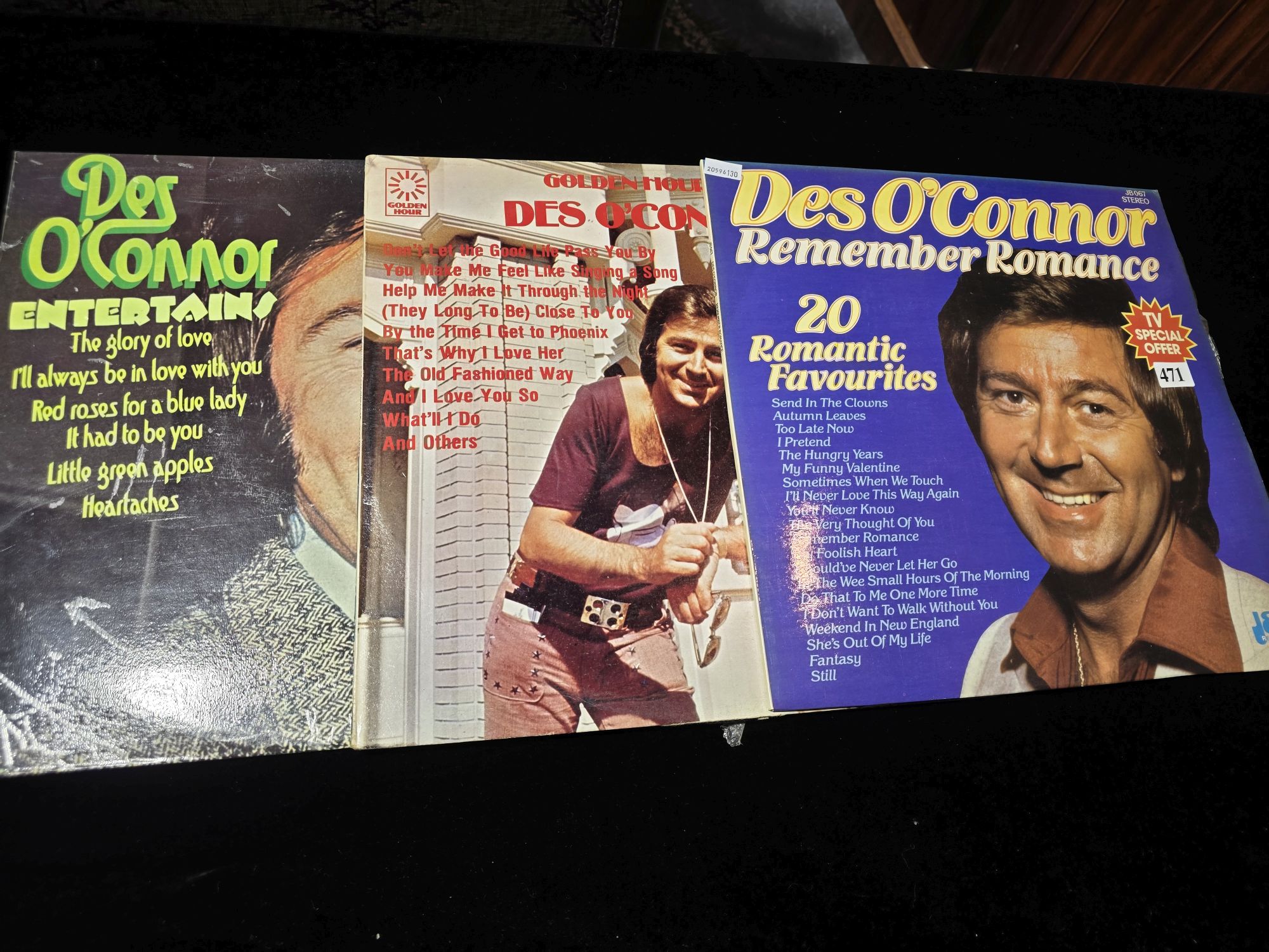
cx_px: 634
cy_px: 476
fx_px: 843
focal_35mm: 23
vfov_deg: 58.9
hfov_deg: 73.9
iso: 50
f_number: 1.7
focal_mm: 6.3
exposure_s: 1/100
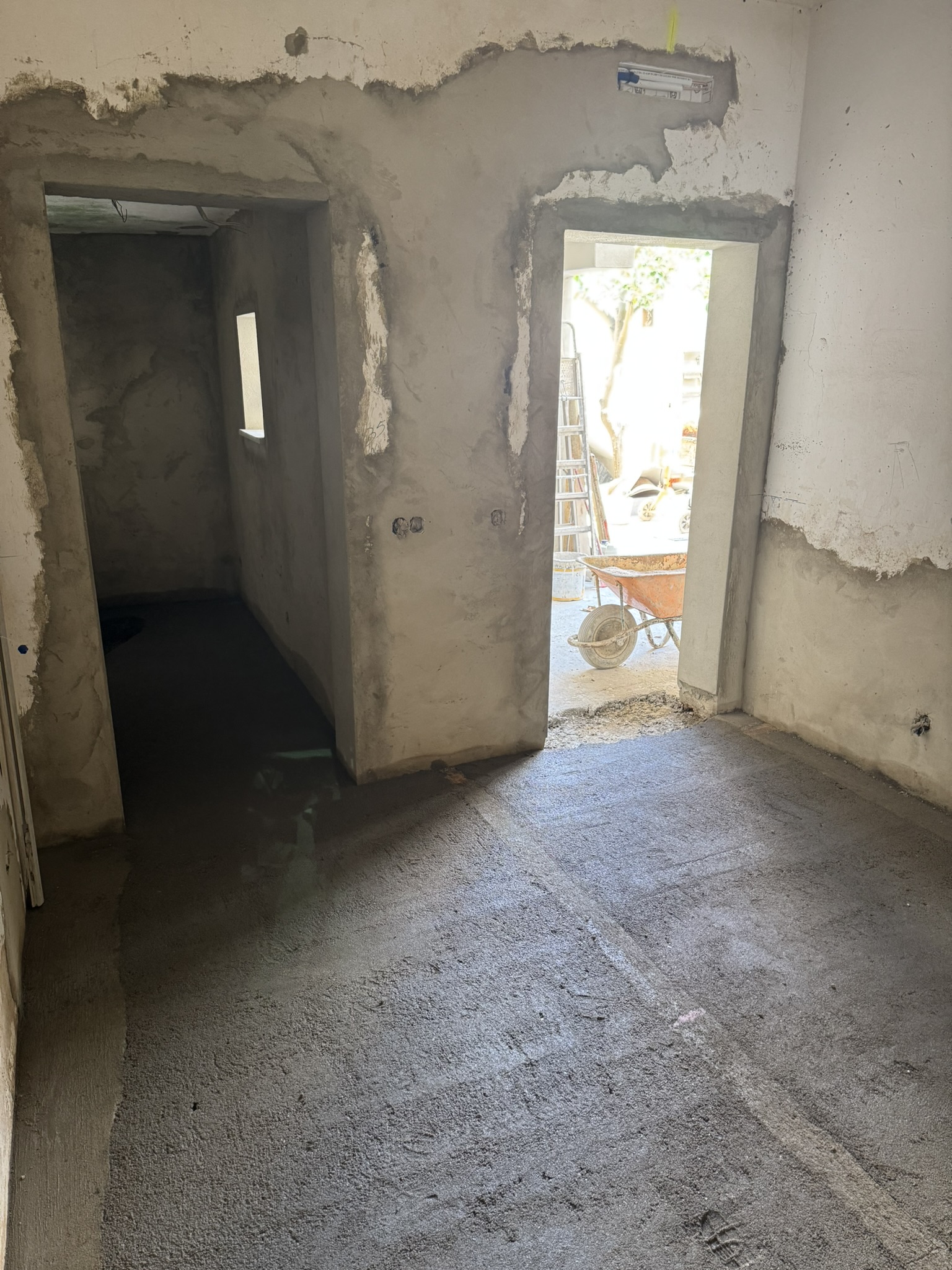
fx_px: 880
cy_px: 635
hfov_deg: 56.8
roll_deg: -0.6
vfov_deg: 71.6
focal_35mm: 24
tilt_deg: -16.7
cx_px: 476
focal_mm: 6.76
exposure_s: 1/60
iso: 250
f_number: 1.78
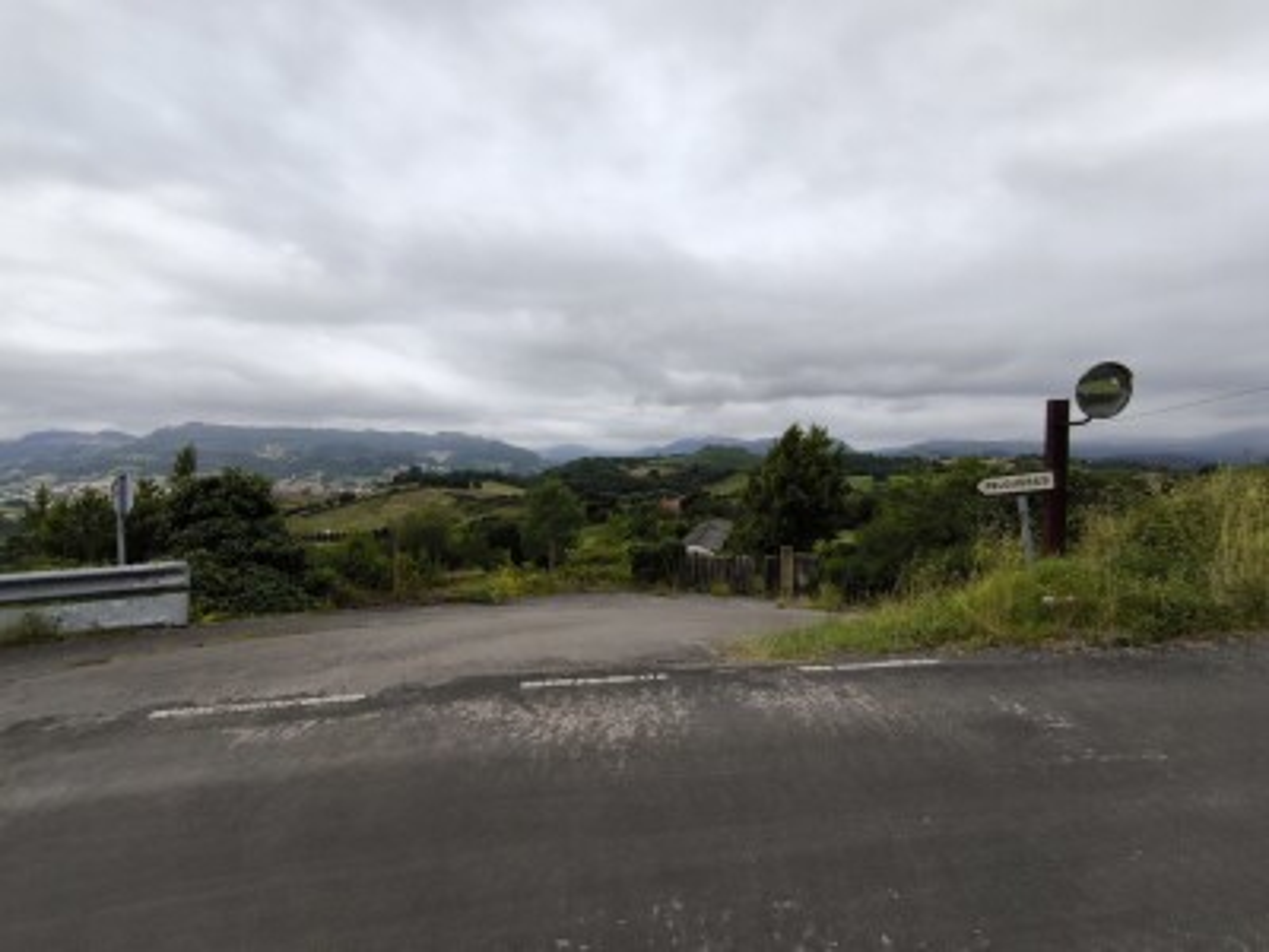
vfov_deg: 81.7
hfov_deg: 98.2
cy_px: 476
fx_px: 550
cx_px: 634
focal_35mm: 15
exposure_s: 1/263
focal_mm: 1.91
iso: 50
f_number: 2.2
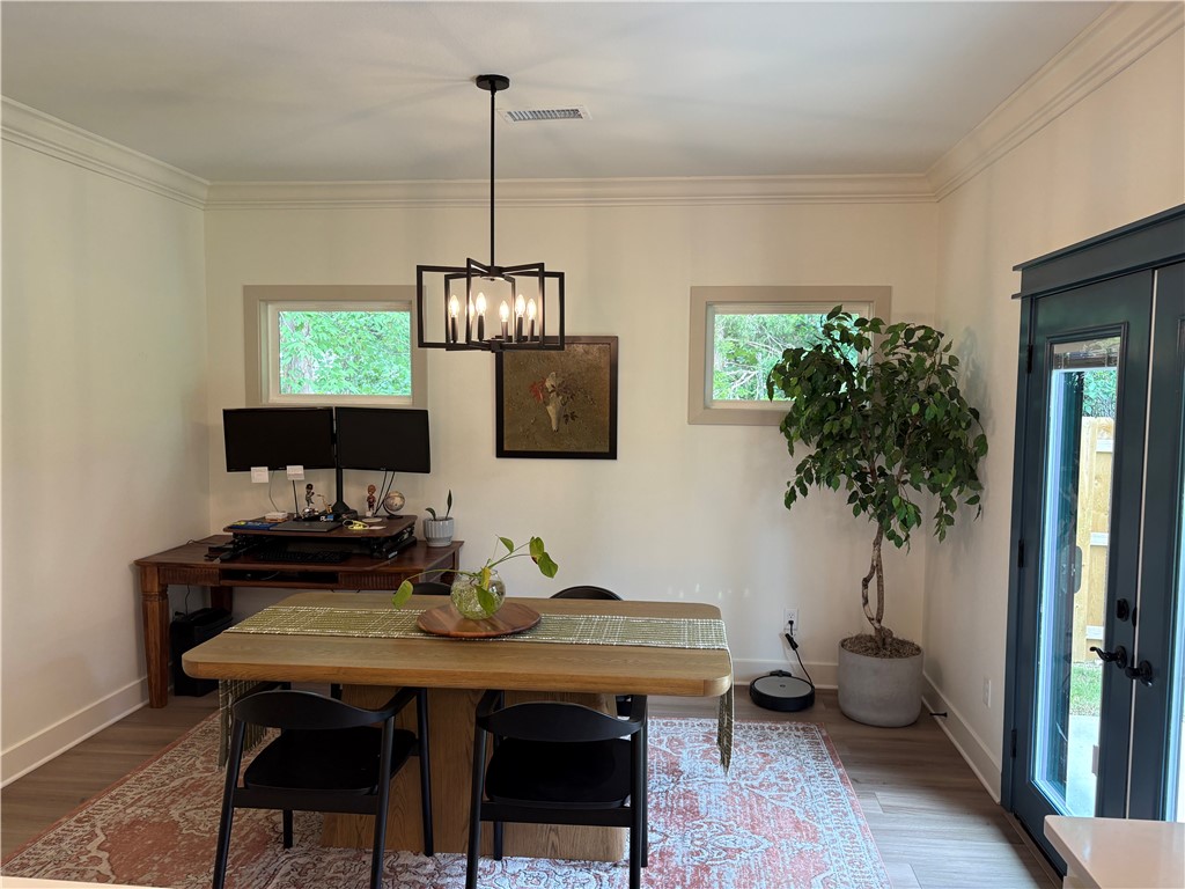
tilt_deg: -4.5
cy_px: 444
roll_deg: -0.7
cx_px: 592
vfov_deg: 53.1
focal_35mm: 26
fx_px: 890
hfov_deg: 67.3
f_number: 1.6
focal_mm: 5.96
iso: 100
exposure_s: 1/120
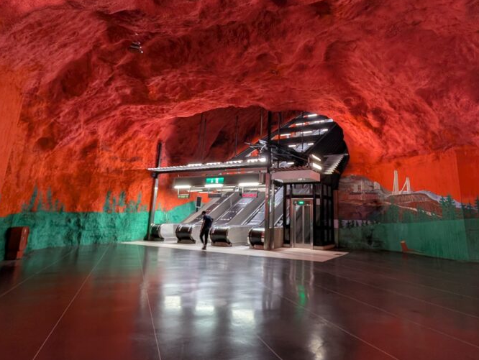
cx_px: 270
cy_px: 146
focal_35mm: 20
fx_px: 277
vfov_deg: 65.5
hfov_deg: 81.3
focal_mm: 1.95
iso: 177
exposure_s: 1/25
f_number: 2.2
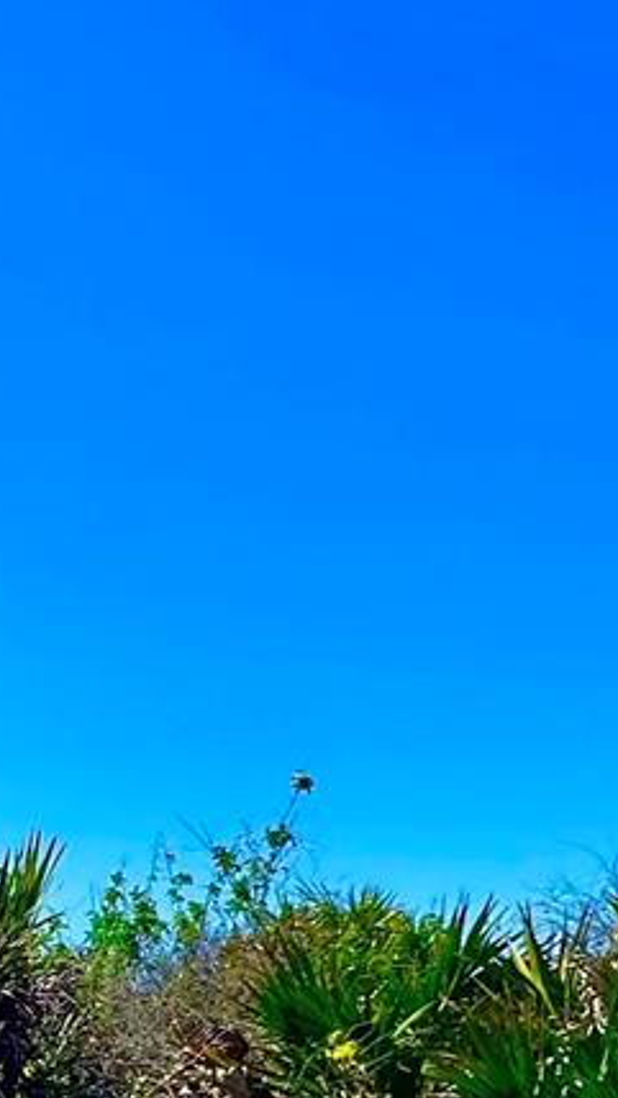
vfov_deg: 35.7
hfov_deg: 21.4
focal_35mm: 53
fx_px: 1543
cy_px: 1077
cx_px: -79
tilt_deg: +0.1
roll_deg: +0.3
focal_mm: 1.57
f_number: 1.8
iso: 32
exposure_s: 1/1193
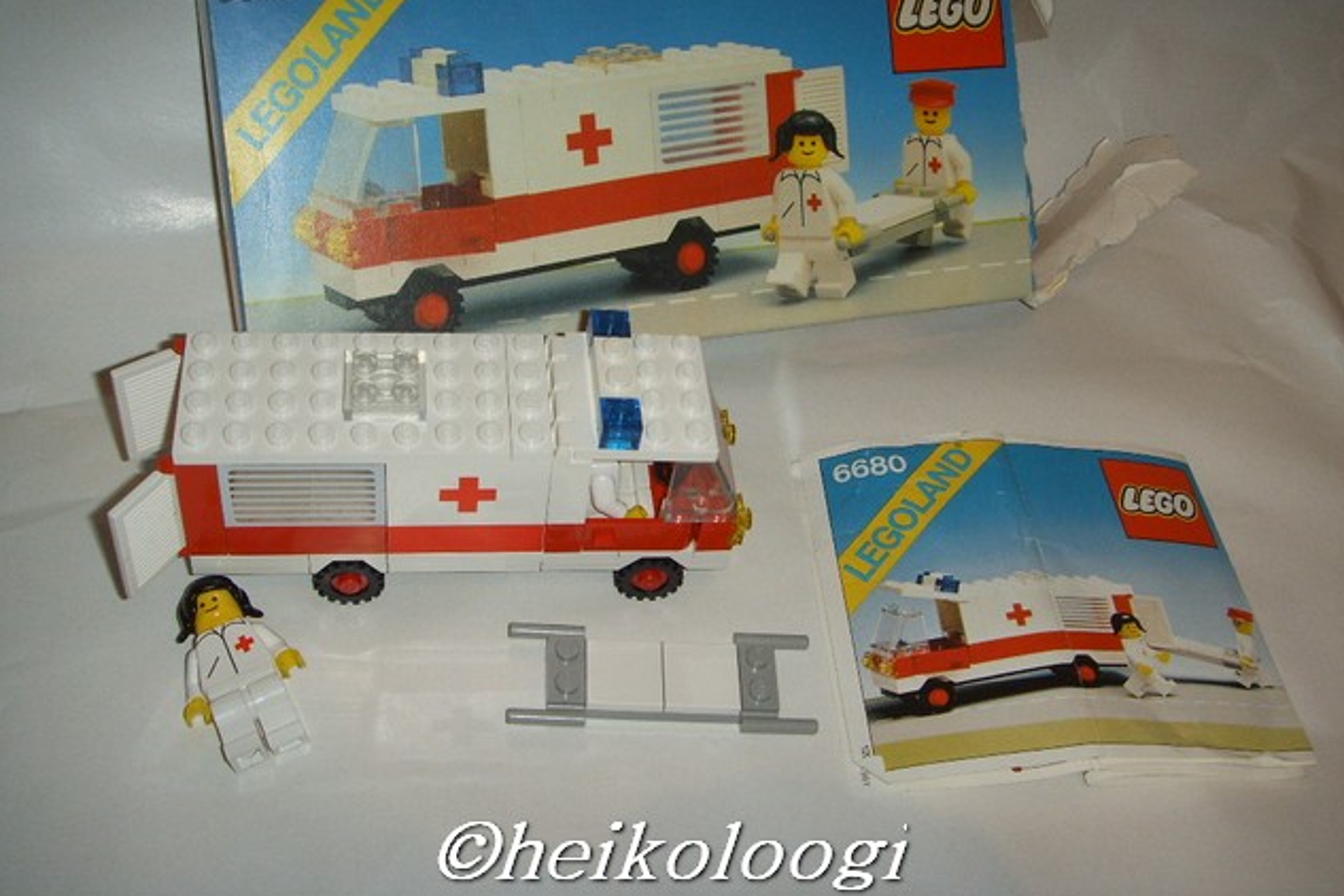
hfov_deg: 47.4
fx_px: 1531
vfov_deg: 32.6
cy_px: 399
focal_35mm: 41
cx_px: 675
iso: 100
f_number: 3.5
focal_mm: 6.6
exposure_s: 1/45
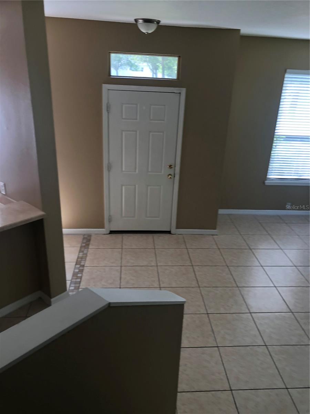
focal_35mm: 28
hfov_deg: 49.7
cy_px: 207
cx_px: 155
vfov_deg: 63.4
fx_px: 334
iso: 64
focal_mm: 3.99
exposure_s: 1/120
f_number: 1.8
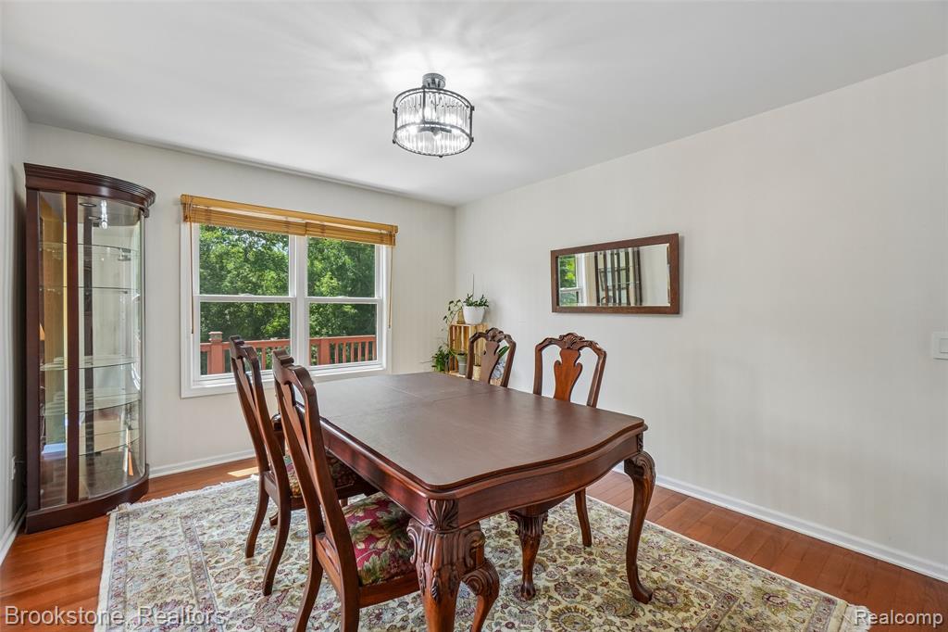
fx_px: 395
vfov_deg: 77.3
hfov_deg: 100.4
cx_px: 474
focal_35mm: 15
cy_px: 316
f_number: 8
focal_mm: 10
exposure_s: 1/30
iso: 400
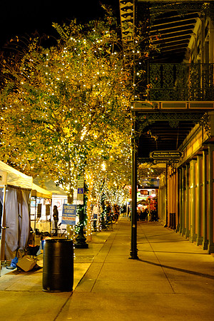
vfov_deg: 32.9
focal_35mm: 61
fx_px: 544
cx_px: 107
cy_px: 160
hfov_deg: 22.3
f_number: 4
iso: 1600
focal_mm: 40.7
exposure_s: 1/30
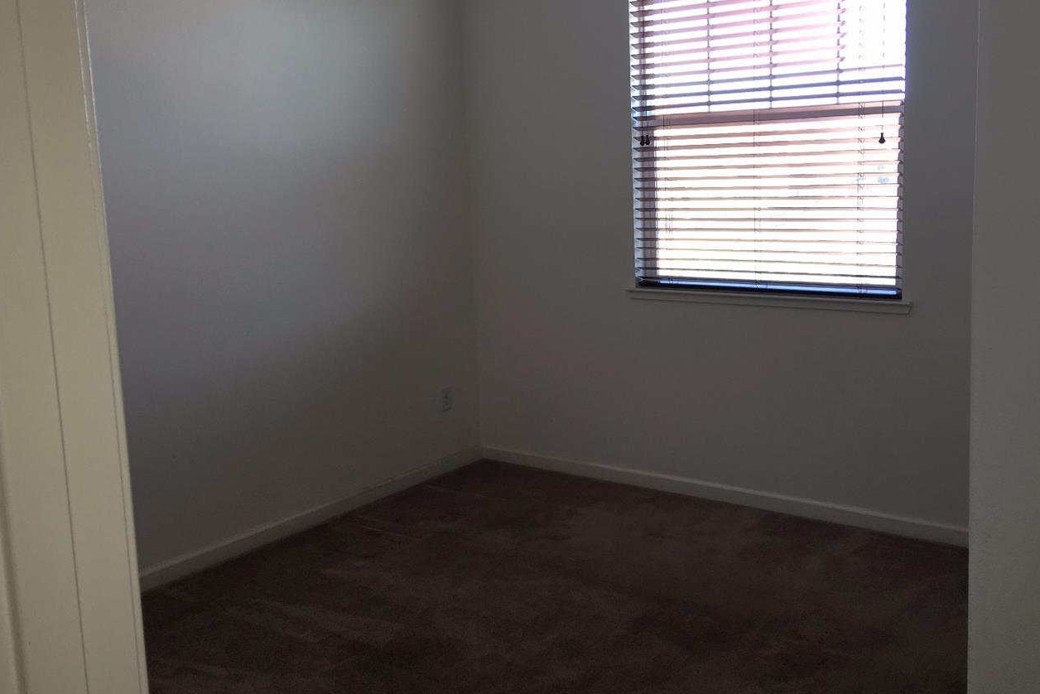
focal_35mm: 36
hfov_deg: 53.0
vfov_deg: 36.9
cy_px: 313
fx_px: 1040
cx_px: 573
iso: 25
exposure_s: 1/30
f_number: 2.2
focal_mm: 4.15
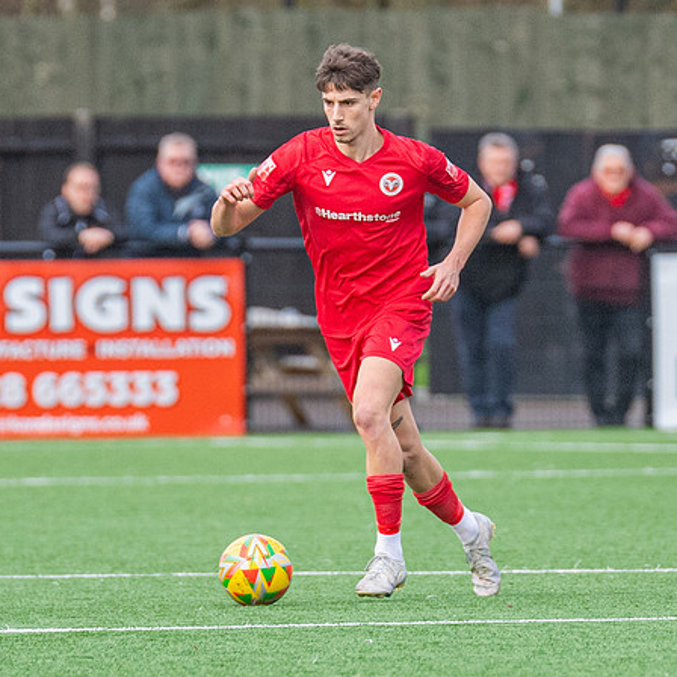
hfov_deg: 1.9
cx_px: 501
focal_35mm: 913
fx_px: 20202
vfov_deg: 1.9
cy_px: 302
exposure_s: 1/1600
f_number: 4
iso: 1600
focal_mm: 300
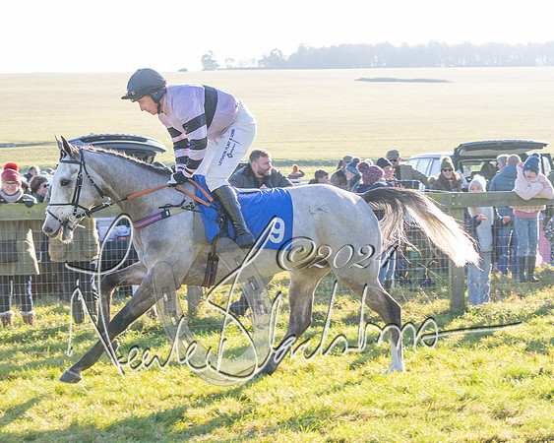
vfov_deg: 16.1
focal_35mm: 95
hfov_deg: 19.9
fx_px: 1562
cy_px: 286
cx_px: 461
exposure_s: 1/1000
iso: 640
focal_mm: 41
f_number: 4
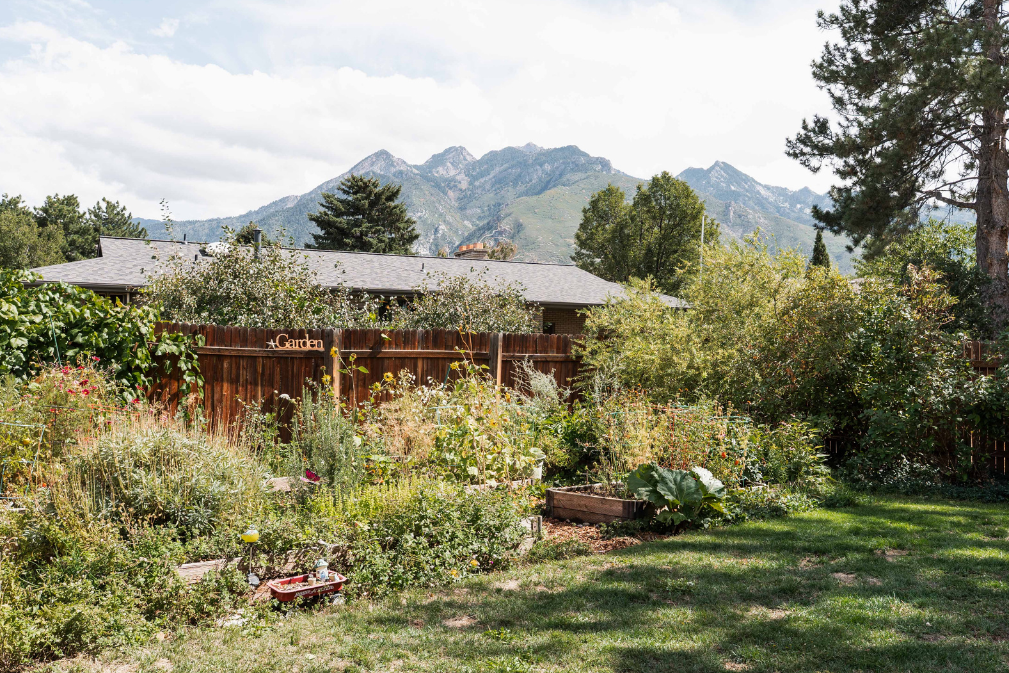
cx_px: 539
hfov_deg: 57.2
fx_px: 925
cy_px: 330
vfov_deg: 40.0
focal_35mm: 33
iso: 100
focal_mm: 24
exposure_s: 1/160
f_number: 8
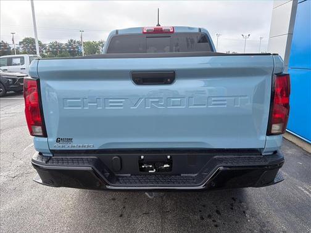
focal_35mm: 24
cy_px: 116
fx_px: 216
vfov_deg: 56.8
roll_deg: -0.7
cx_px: 156
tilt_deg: -13.0
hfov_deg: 71.6
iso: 100
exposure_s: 1/1060
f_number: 1.78
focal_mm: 6.76
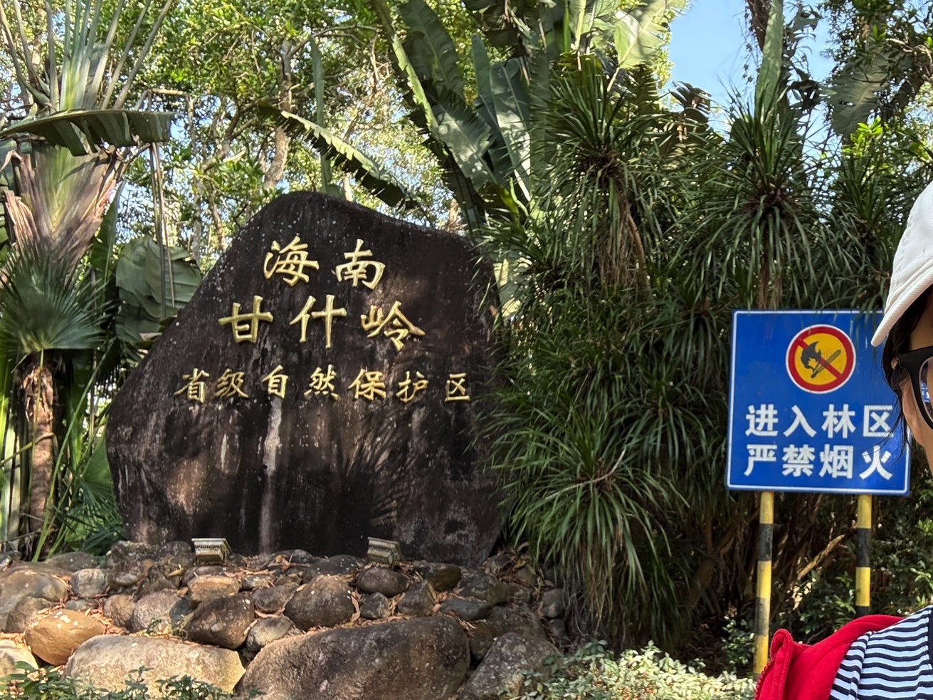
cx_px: 466
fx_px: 620
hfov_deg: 73.9
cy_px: 350
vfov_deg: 58.9
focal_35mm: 23
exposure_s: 1/211
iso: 80
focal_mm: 2.69
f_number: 1.9
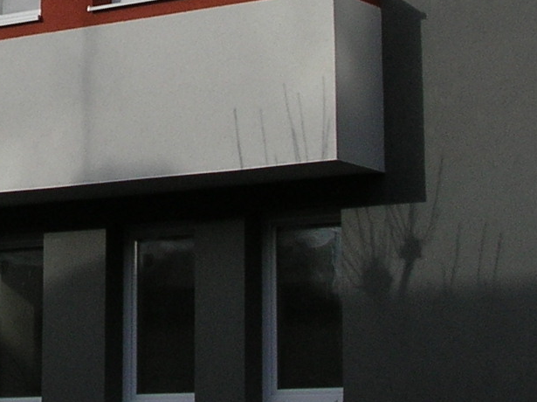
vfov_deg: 10.9
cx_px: -18
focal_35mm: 134
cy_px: -1
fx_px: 2077
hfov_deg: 14.5
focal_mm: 6
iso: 50
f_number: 3.7
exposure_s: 1/784
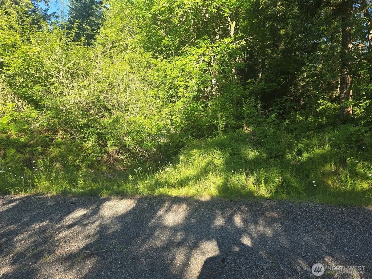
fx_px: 247
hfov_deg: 73.9
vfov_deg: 58.9
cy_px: 140
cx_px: 186
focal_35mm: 23
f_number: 1.7
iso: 20
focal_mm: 6.3
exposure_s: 1/180
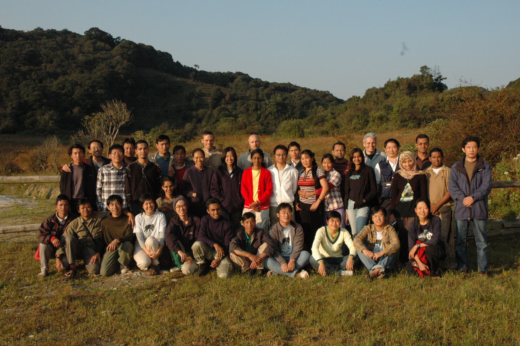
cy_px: 174
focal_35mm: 44
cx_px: 265
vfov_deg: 30.8
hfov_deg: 45.0
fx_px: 628
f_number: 11
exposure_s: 1/500
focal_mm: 27
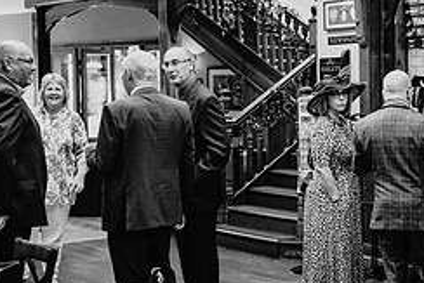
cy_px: 139
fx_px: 978
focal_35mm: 83
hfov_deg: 24.2
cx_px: 327
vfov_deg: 16.5
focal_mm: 35
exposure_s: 1/160
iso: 400
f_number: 1.8
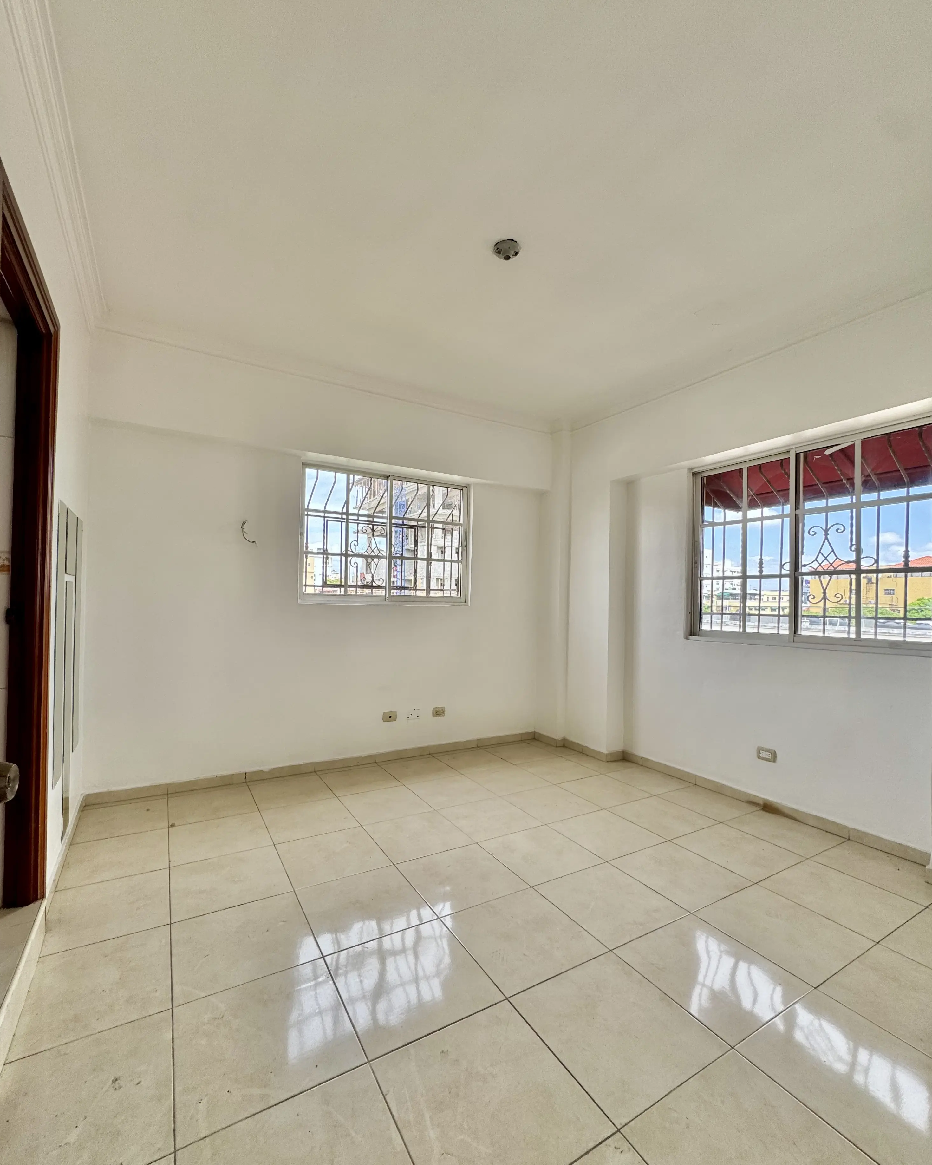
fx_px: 517
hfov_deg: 84.0
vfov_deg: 96.8
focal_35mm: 15
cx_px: 460
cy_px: 596
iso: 50
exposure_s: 1/99
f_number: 2.2
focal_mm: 2.22
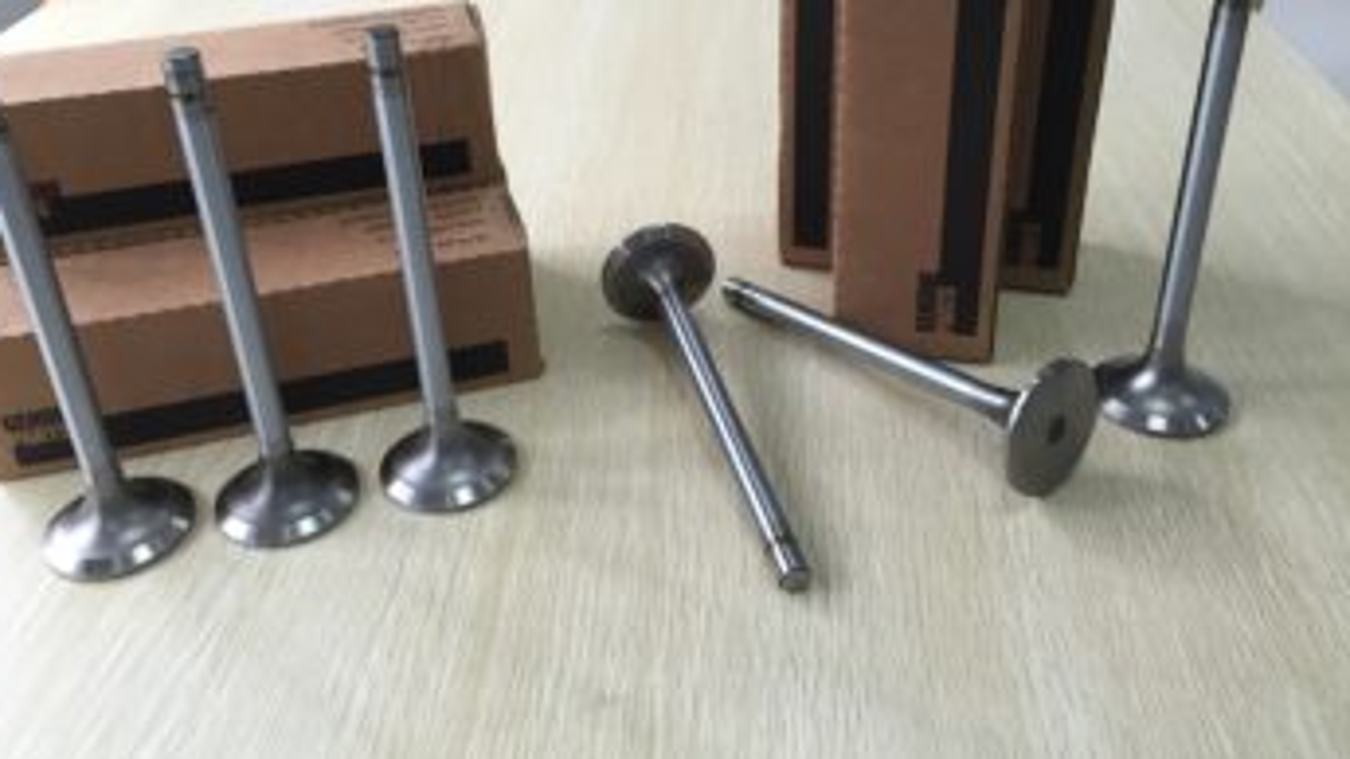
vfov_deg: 35.2
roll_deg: +1.4
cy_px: 246
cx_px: 650
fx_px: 1181
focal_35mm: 33
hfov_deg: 59.5
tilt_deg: -28.9
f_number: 2.2
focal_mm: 4.15
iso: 100
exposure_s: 1/33
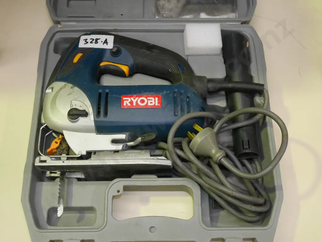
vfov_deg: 32.9
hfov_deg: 42.9
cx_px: 161
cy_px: 121
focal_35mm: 44
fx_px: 409
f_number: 4.9
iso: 3200
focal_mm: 22
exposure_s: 1/160
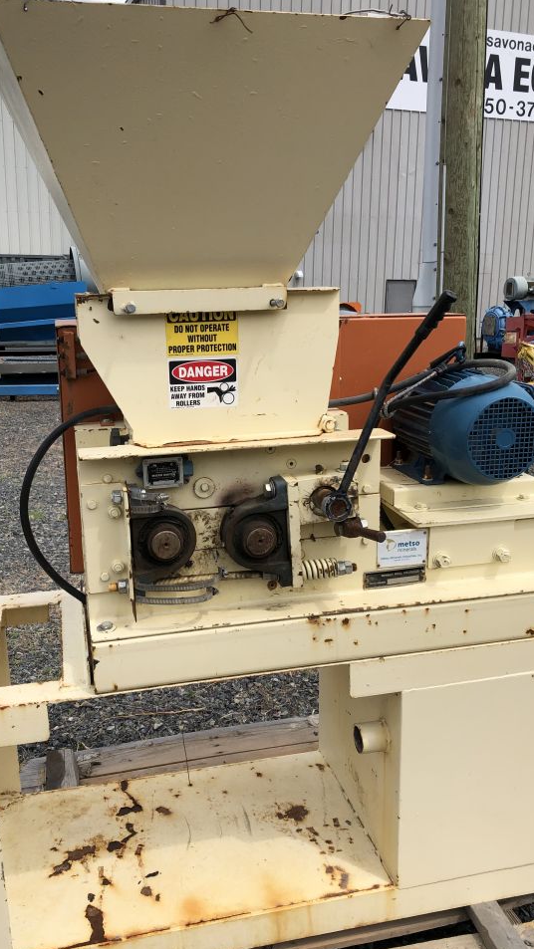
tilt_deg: -11.2
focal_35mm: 32
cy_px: 480
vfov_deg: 61.0
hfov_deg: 36.6
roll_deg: -1.1
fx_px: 806
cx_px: 234
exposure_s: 1/2183
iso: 20
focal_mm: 3.99
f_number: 1.8
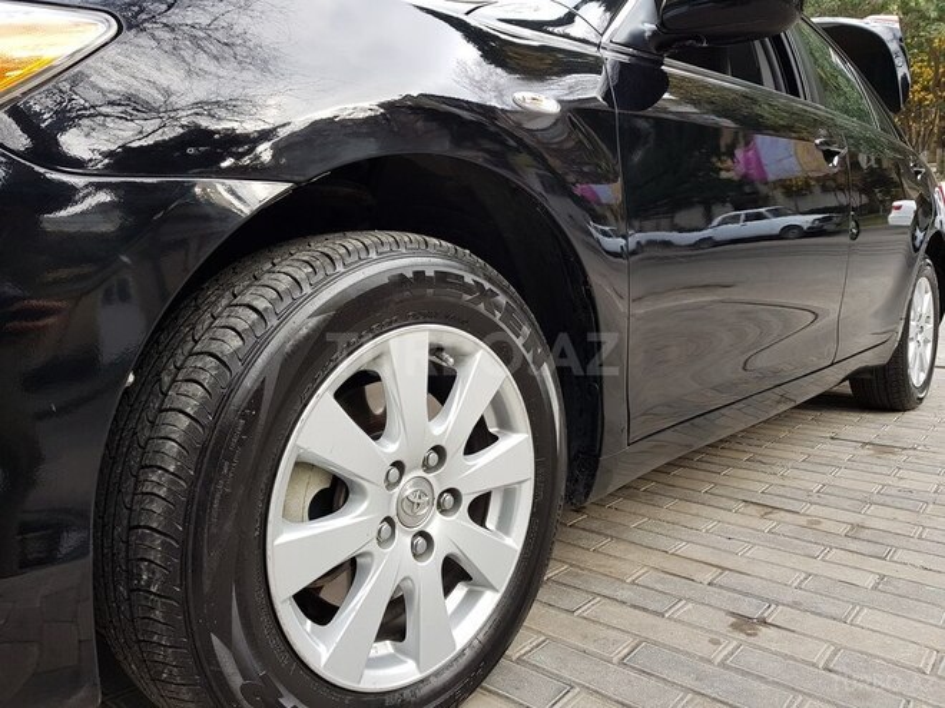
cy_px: 354
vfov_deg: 53.1
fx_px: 710
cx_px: 472
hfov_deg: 67.3
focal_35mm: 26
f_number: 1.7
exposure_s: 1/139
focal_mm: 4.2
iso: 40
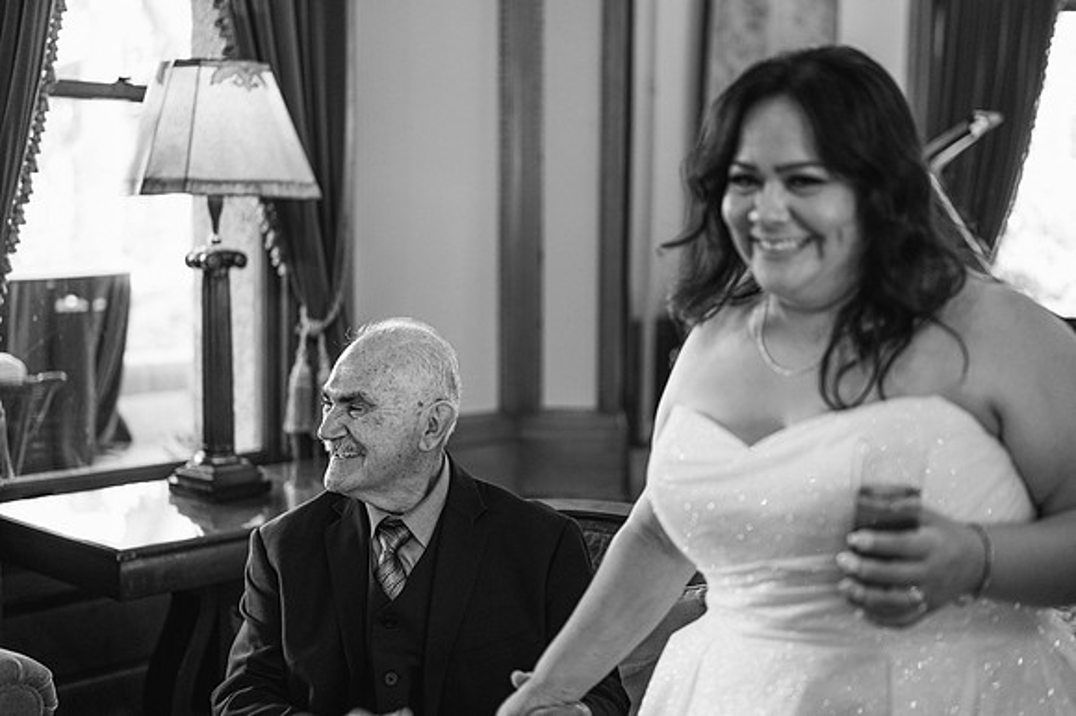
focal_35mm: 50
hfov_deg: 39.6
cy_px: 358
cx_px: 538
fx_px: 1494
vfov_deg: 27.0
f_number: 1.8
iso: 1250
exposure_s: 1/125
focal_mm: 50
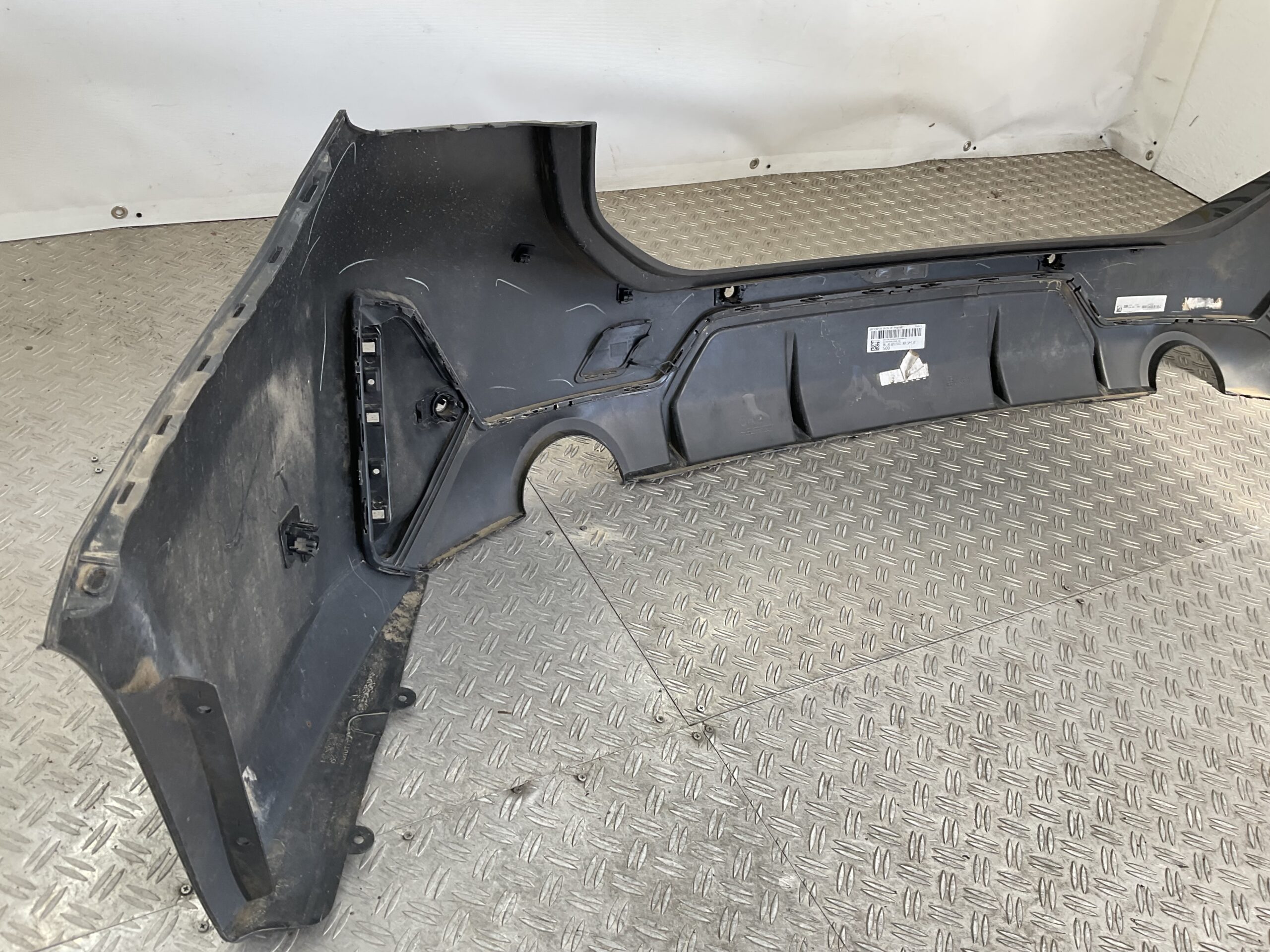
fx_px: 1064
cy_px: 476
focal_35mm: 29
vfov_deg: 48.2
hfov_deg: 61.7
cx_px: 635
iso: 16
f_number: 1.8
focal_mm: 3
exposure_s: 1/104
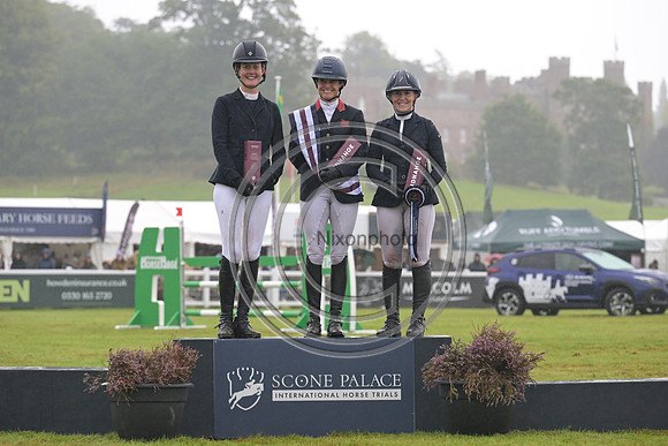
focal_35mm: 150
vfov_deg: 9.2
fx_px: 2784
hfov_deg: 13.7
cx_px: 334
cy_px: 223
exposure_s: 1/1000
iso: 1400
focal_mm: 150
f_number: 5
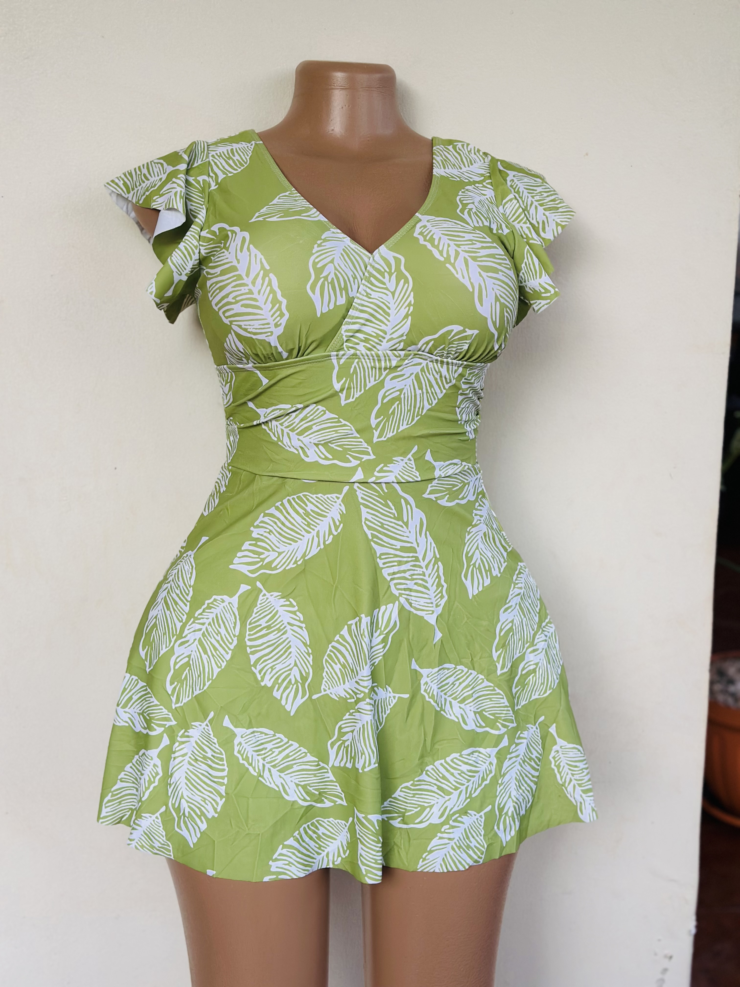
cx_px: 370
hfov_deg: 30.3
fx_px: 1368
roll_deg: -0.6
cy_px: 494
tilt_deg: -15.4
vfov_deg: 39.7
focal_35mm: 48
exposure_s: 1/117
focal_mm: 6.86
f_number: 1.78
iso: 125
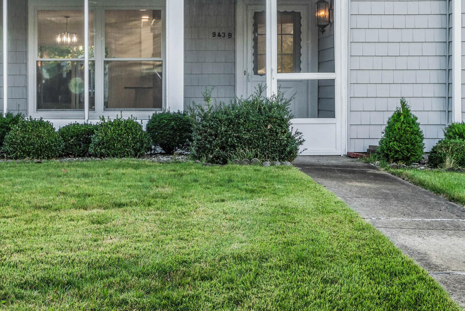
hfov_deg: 28.2
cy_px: 115
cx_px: 148
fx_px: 917
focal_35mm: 71
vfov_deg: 19.2
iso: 400
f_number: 13
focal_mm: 24
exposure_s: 1/80
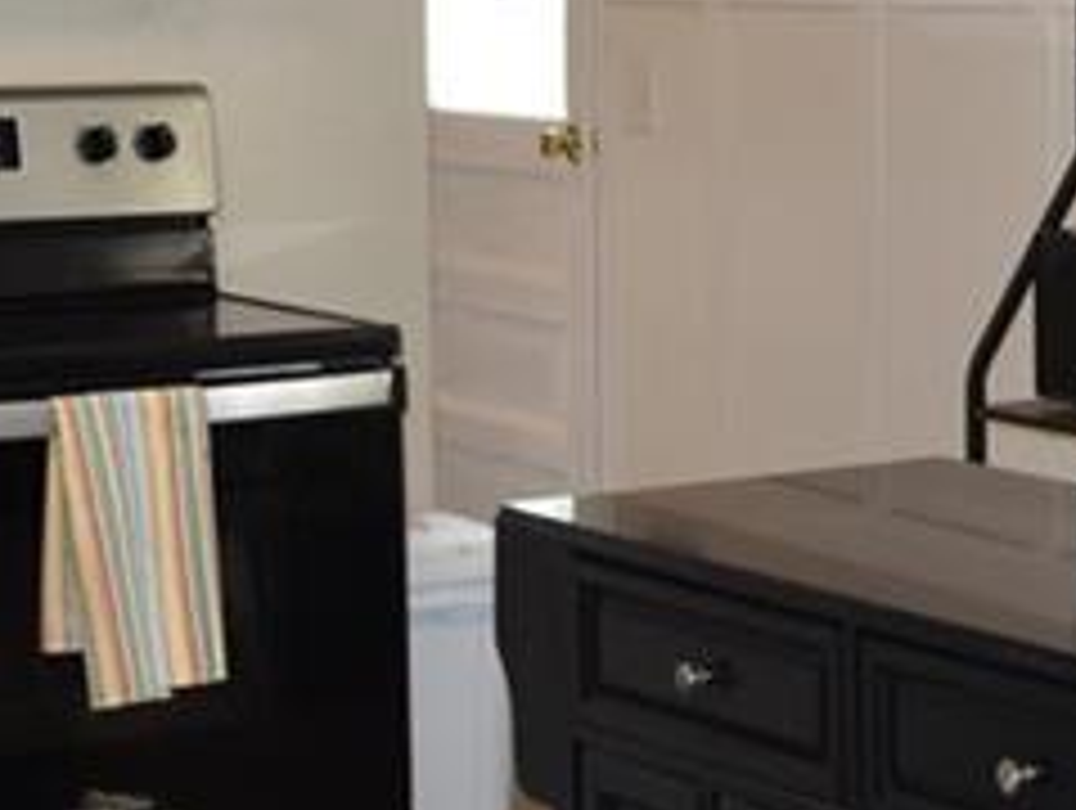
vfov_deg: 13.4
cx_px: 1576
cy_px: 274
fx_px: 3456
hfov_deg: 16.3
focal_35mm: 111
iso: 720
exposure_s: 1/125
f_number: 5.6
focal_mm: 18
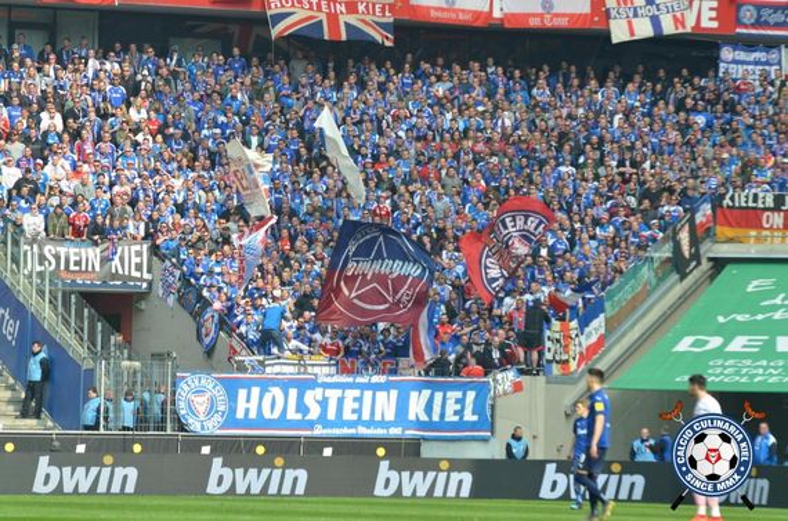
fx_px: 5568
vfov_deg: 5.4
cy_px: 260
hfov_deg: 8.1
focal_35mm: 255
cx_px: 394
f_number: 5
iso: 400
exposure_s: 1/1250
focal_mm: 170
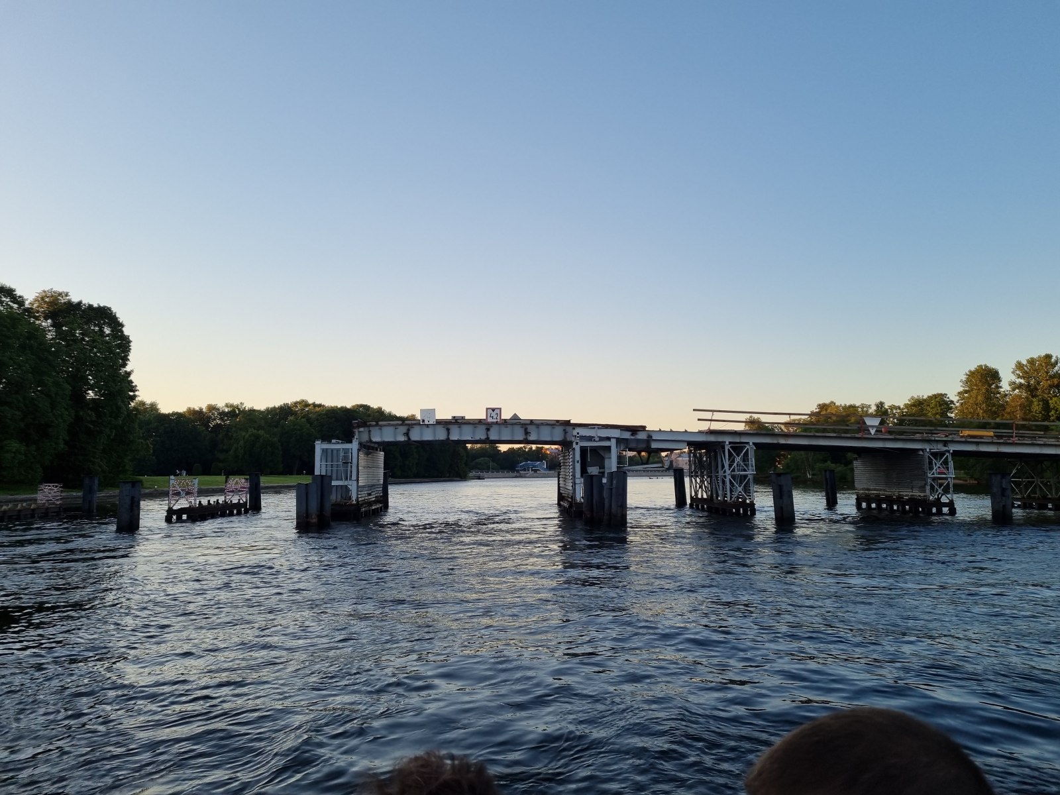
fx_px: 796
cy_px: 398
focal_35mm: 26
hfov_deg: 67.3
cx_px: 530
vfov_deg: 53.1
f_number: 1.8
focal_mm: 5.4
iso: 50
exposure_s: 1/707
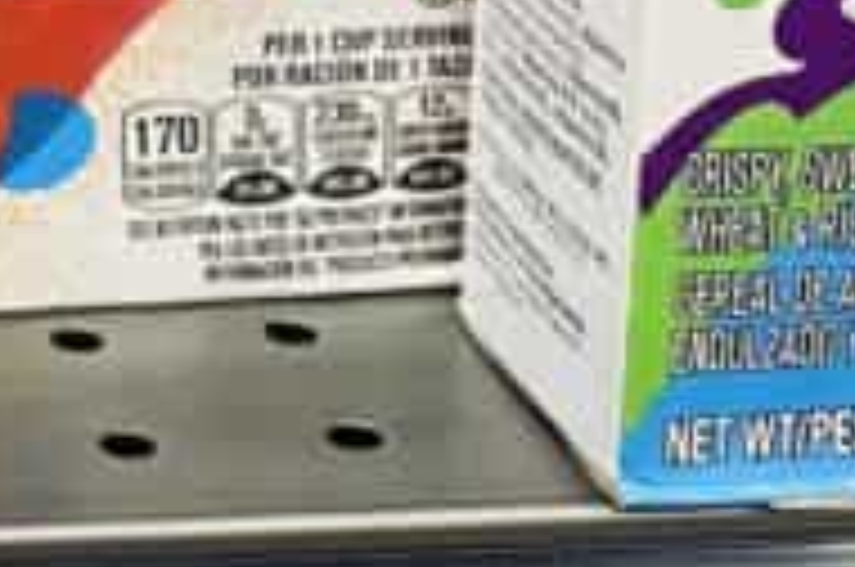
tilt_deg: -16.5
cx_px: -526
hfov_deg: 13.1
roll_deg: +1.7
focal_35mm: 146
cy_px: -351
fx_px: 3462
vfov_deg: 9.1
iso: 125
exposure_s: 1/60
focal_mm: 4.2
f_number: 1.6
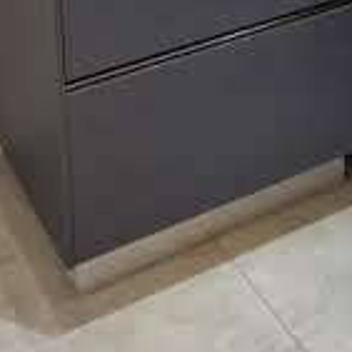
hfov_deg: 26.1
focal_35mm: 65
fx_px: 748
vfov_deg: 18.0
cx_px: 75
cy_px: -354
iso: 125
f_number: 2.2
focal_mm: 1.74
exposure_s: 1/60
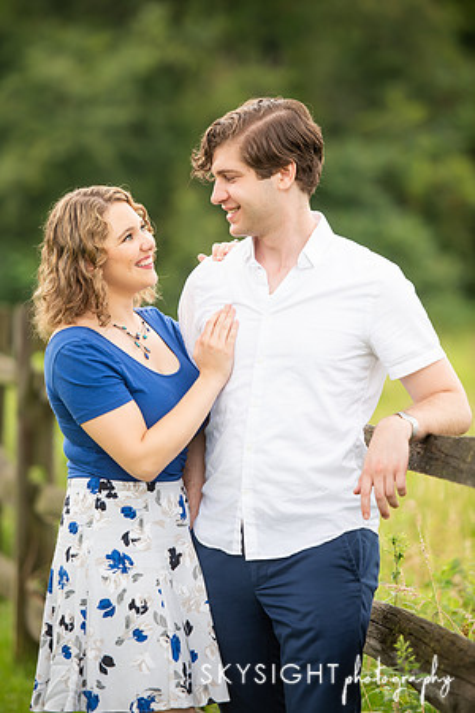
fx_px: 3265
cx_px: 238
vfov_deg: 12.5
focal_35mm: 165
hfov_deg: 8.3
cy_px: 356
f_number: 2.8
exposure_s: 1/500
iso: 200
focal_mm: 165
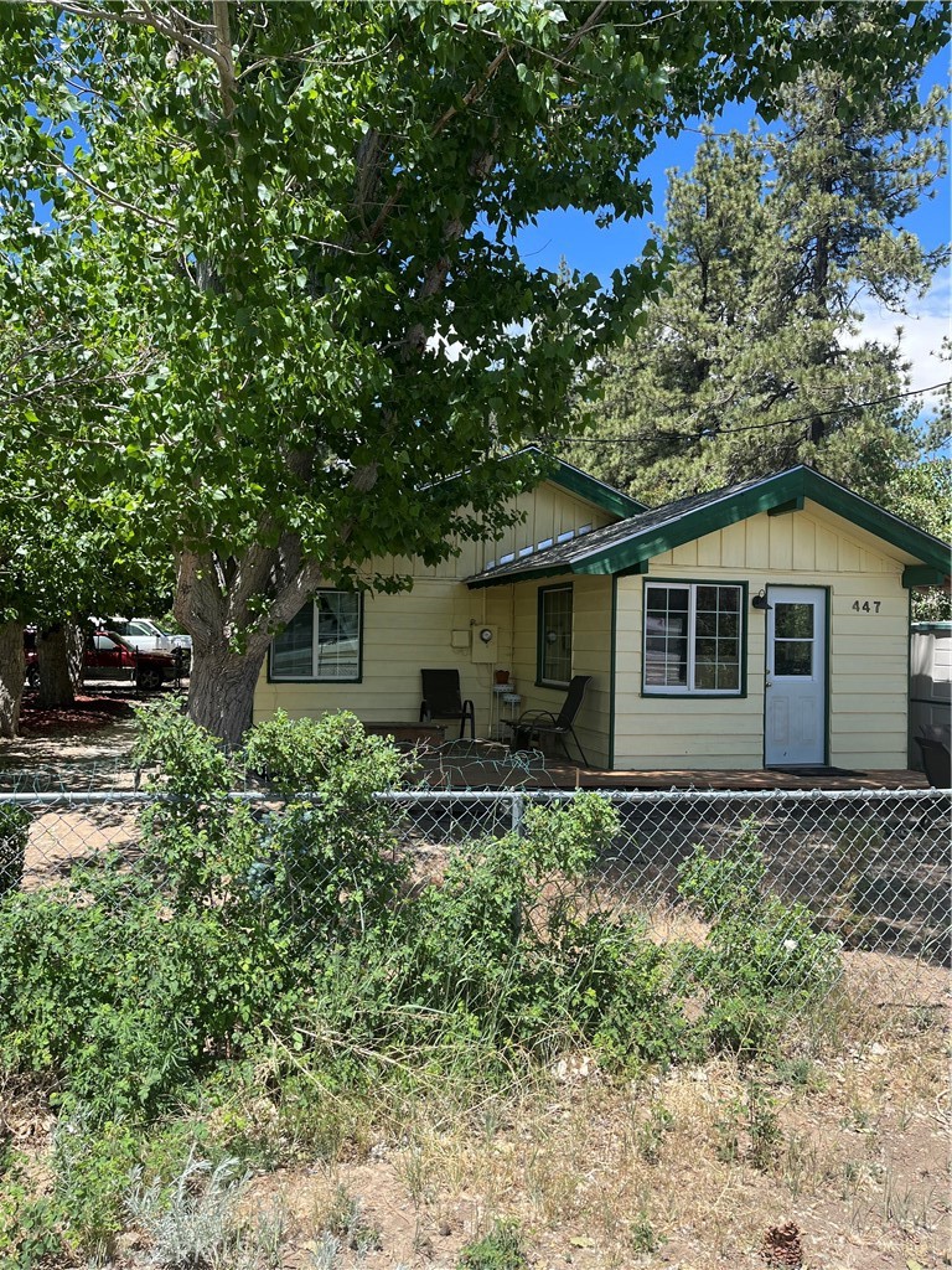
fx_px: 953
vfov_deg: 67.3
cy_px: 635
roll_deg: -1.5
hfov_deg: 53.1
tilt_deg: +0.8
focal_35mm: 26
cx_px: 476
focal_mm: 5.1
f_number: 1.6
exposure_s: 1/1279
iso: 50
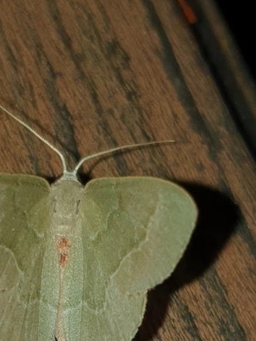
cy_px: 219
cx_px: 96
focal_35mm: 42
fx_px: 414
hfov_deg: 34.2
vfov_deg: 44.3
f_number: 1.5
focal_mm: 4.3
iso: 50
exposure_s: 1/1825
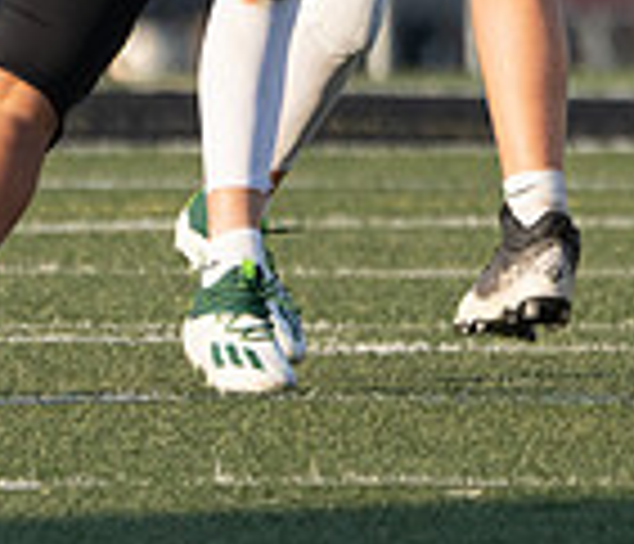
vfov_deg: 0.7
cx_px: 952
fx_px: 45547
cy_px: -81
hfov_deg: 0.8
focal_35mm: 2359
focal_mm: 400
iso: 500
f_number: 5.6
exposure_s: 1/1250
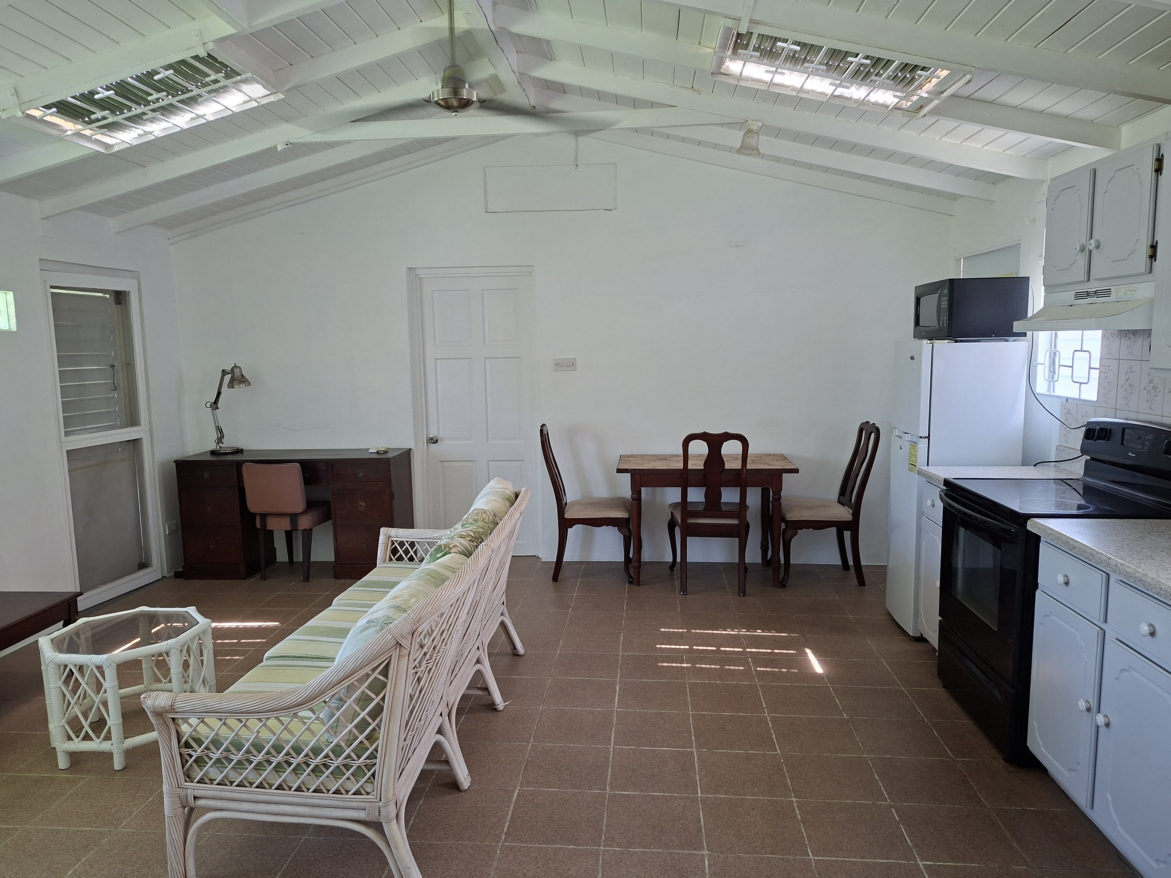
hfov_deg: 73.9
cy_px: 439
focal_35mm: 23
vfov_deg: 58.9
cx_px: 586
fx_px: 778
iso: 250
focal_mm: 5.54
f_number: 1.8
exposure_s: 1/60
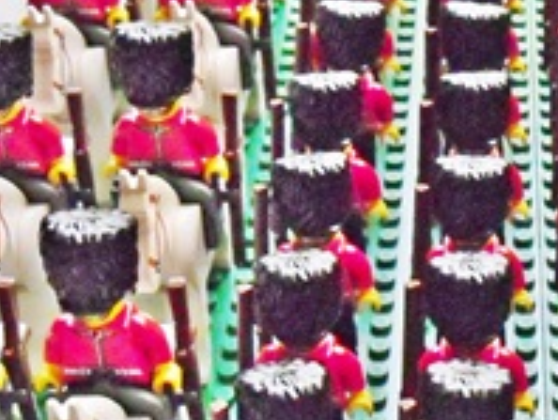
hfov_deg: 17.6
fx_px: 1759
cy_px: 271
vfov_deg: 13.6
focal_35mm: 109
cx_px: 561
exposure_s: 1/80
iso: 800
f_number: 3.1
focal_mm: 6.3
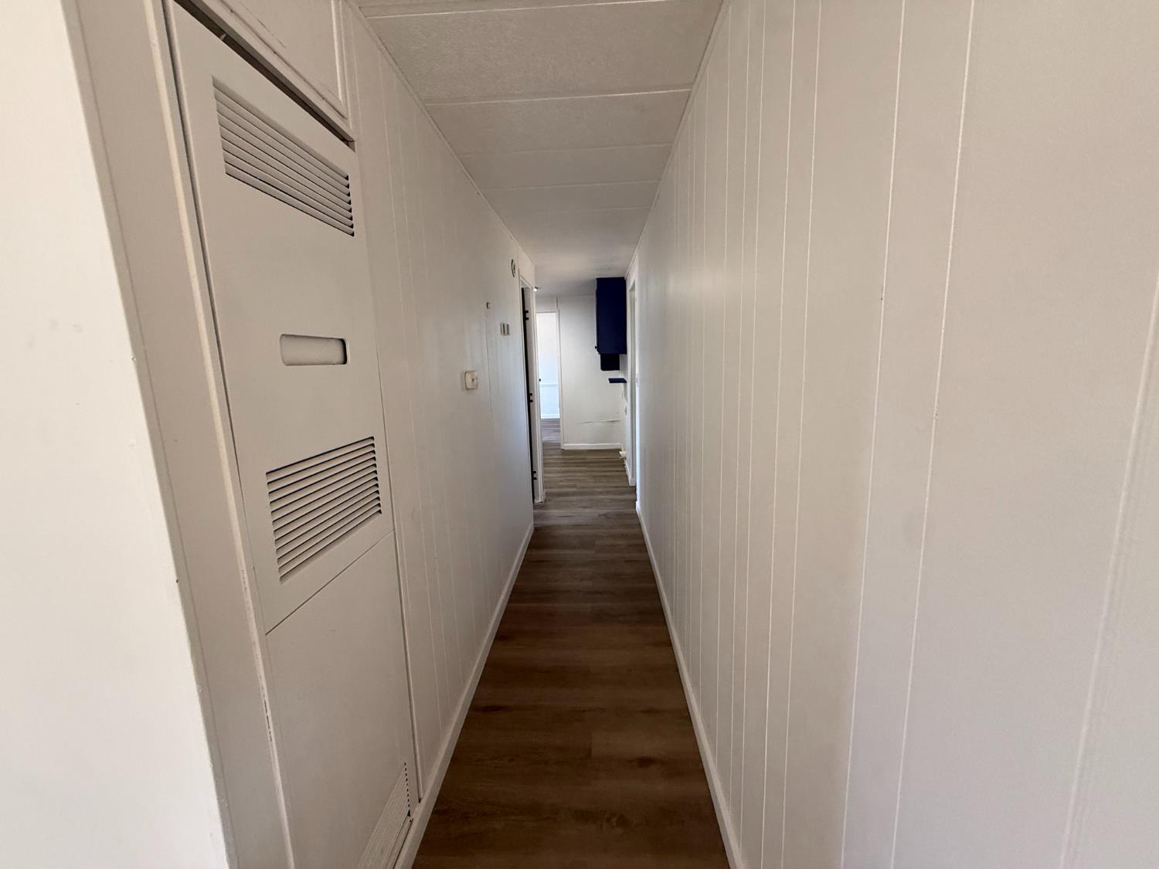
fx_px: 469
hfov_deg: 102.1
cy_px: 434
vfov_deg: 85.7
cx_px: 580
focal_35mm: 14
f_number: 2.2
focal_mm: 2.22
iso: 250
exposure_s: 1/120
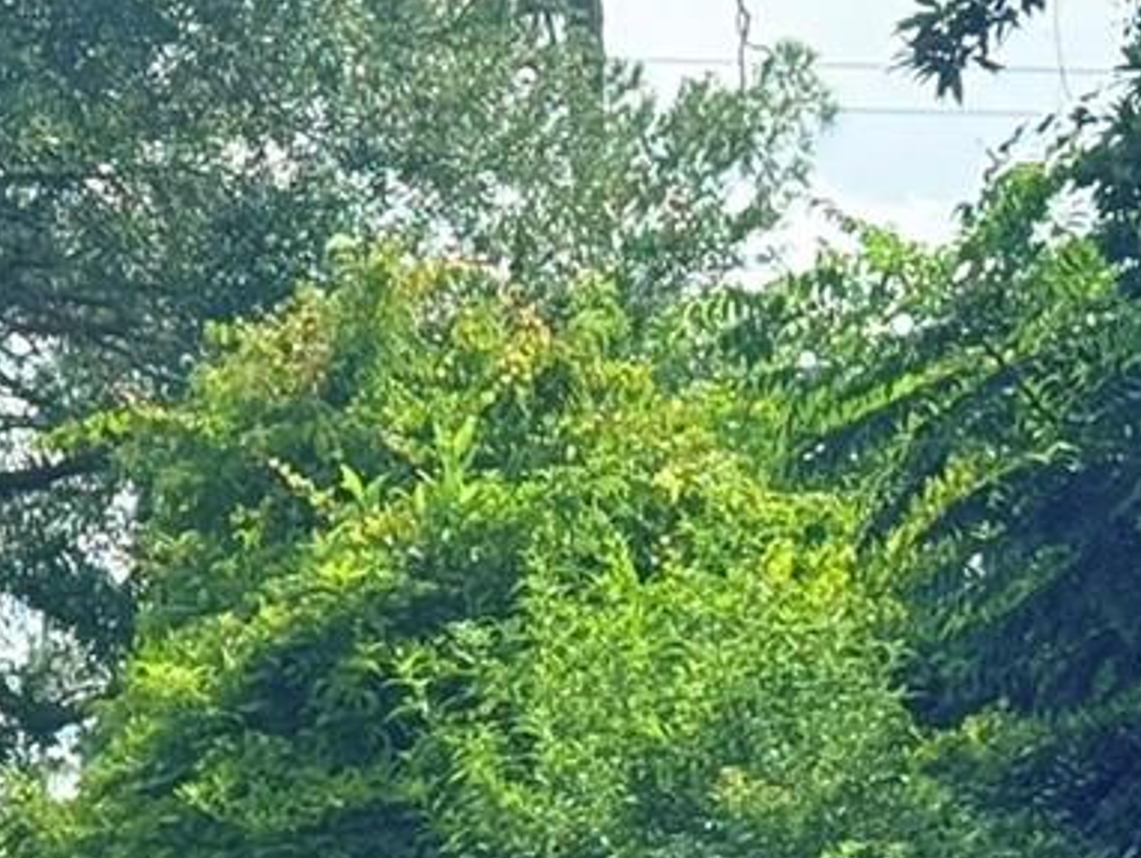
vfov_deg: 7.3
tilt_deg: +0.1
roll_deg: -0.4
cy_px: 1046
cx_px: -926
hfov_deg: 9.4
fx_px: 6629
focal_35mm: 201
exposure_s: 1/2273
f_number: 1.78
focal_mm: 6.76
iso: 80
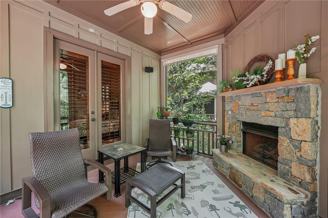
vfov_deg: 81.1
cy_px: 109
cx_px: 164
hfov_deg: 104.3
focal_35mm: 14
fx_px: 127
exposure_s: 1/13
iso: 320
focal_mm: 14
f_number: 8
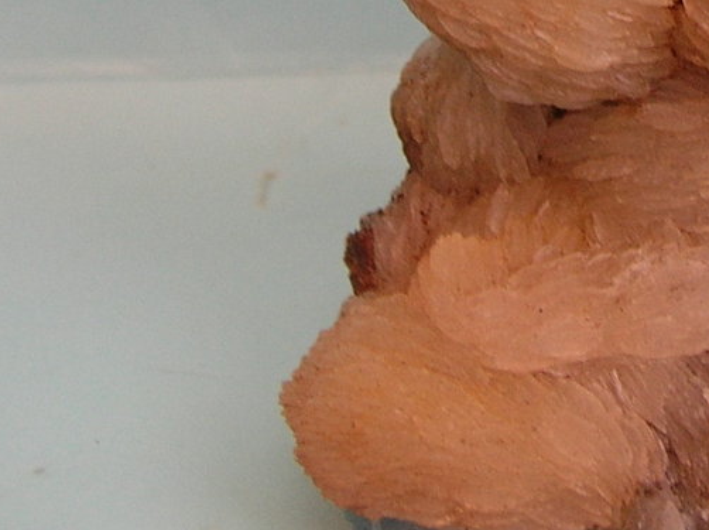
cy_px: -228
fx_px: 2413
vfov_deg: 12.0
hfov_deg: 16.3
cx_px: 768
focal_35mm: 118
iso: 50
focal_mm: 6.2
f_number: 2.7
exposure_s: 1/9.7
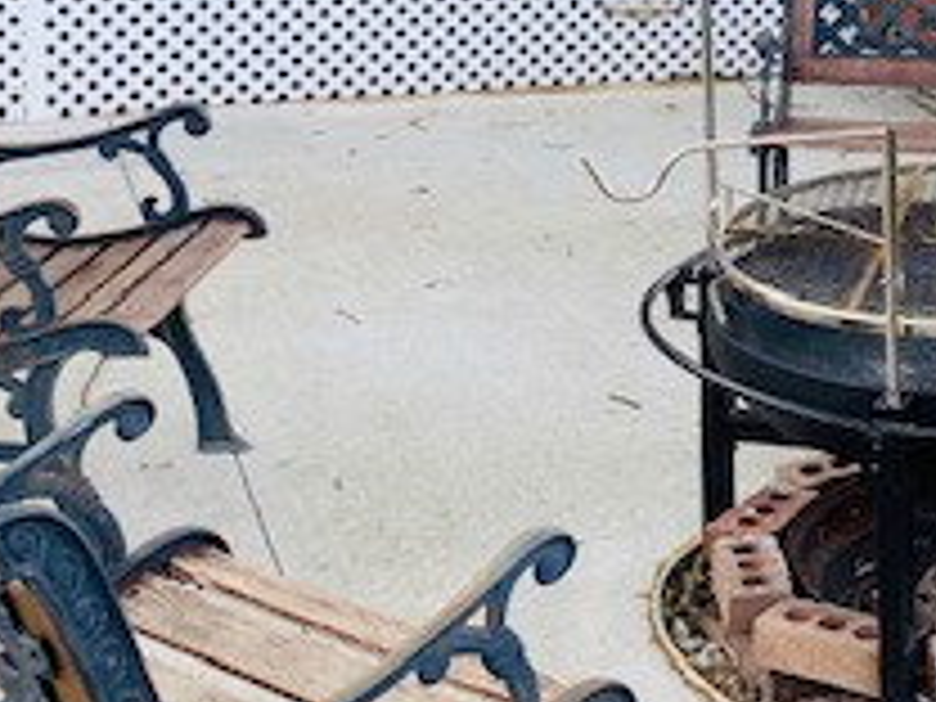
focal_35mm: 80
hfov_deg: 23.4
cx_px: 945
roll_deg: -2.8
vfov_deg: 17.8
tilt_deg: -7.1
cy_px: -68
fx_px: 2163
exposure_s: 1/164
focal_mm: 4.25
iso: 25
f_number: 1.8
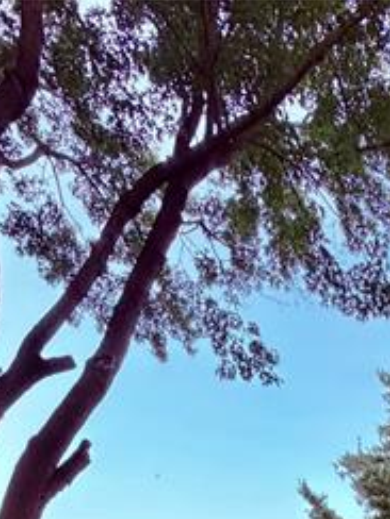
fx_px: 661
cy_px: 815
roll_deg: -1.0
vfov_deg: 26.9
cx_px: 465
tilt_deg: -8.5
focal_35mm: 44
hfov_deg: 28.7
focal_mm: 2.22
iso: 160
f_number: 2.2
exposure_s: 1/121
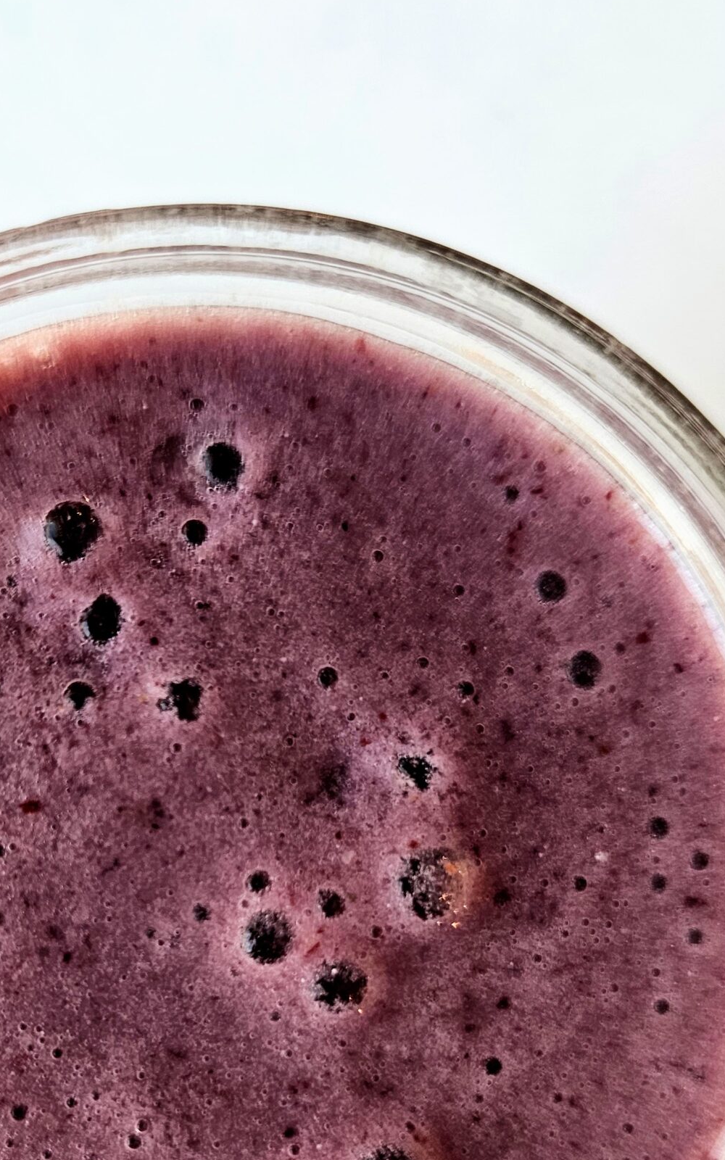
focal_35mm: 39
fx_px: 1233
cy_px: 850
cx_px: 206
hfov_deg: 32.3
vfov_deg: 48.7
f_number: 1.7
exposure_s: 1/120
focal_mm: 6.3
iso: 125
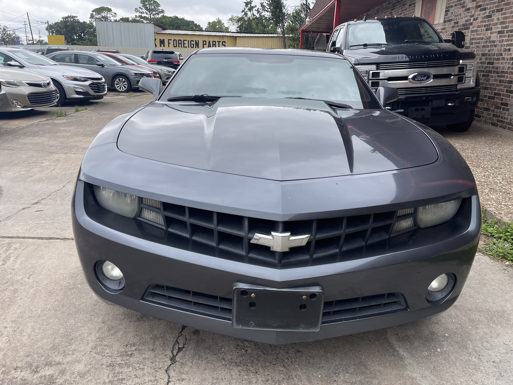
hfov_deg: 67.3
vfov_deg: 53.1
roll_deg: -2.4
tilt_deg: -18.9
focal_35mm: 26
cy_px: 192
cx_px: 256
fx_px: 385
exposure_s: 1/938
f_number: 1.6
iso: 50
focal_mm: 5.1
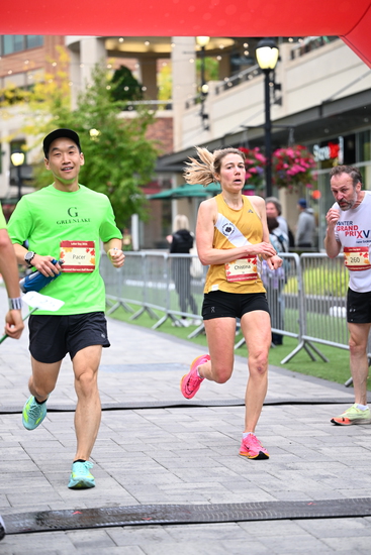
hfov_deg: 14.9
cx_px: 186
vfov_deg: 22.1
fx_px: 1421
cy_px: 278
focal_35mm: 92
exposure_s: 1/1250
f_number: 2.8
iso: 1250
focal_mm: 92
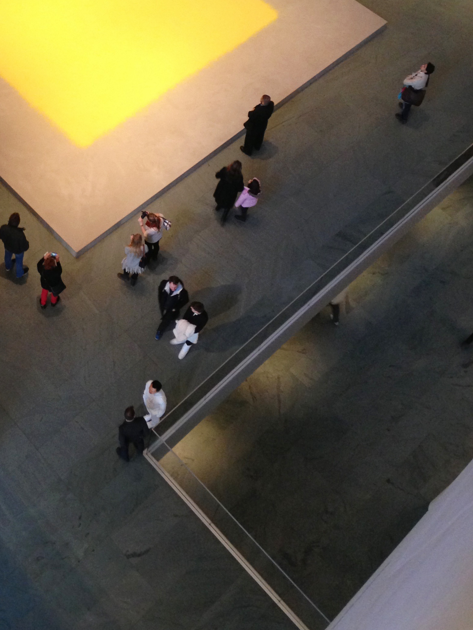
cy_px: 143
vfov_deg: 35.8
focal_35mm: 52
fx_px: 947
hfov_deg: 27.5
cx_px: 101
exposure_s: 1/20
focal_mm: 4.13
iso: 200
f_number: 2.4
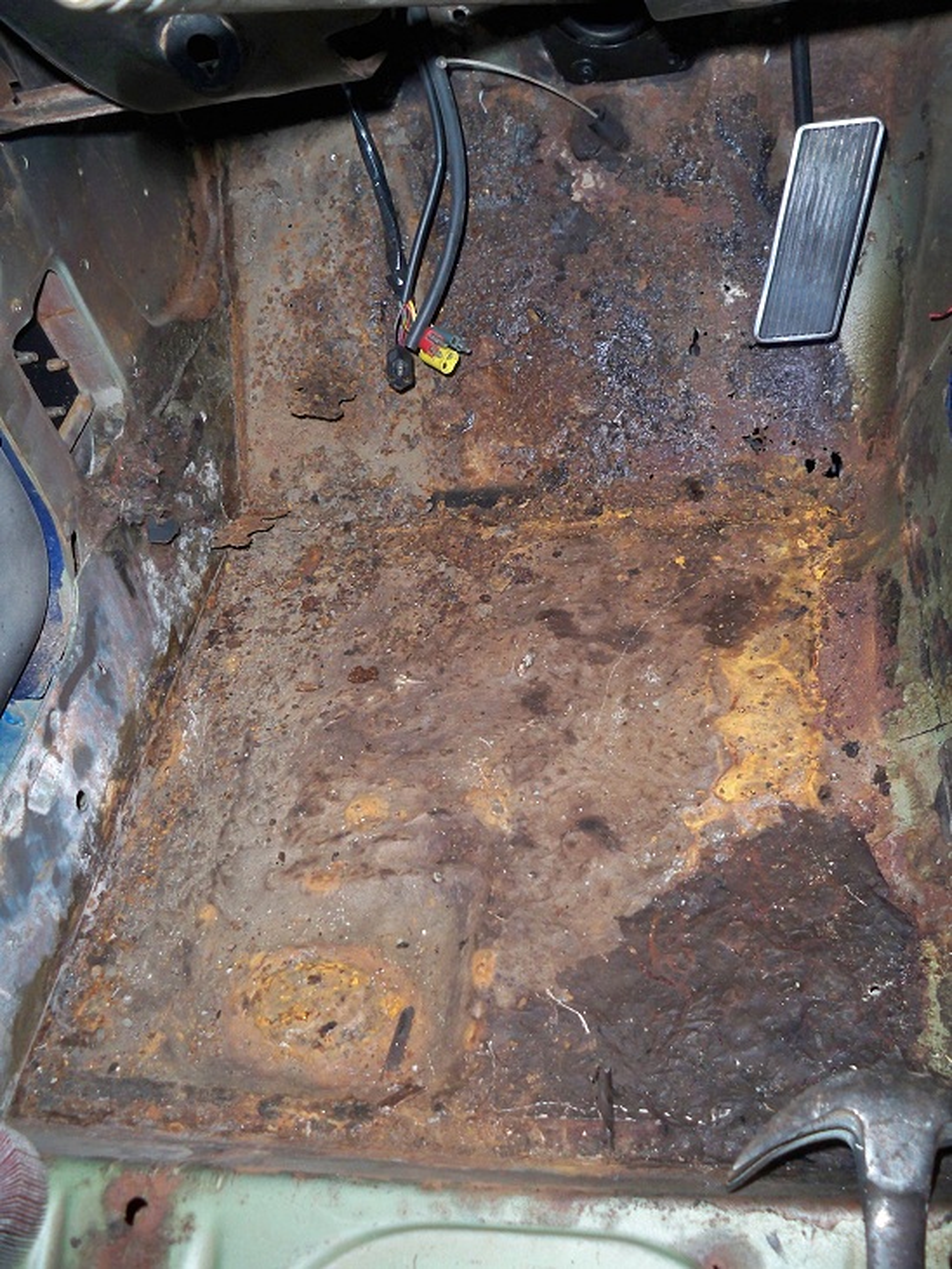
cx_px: 476
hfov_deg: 40.7
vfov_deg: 52.6
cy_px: 634
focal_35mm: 35
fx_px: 1283
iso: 200
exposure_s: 1/60
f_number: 3.1
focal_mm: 6.3
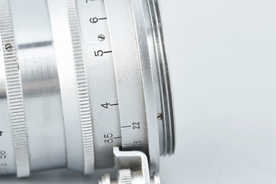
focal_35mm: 700
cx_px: 74
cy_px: 73
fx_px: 5368
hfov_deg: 2.9
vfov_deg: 2.0
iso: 500
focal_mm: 300
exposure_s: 1/250
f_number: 11
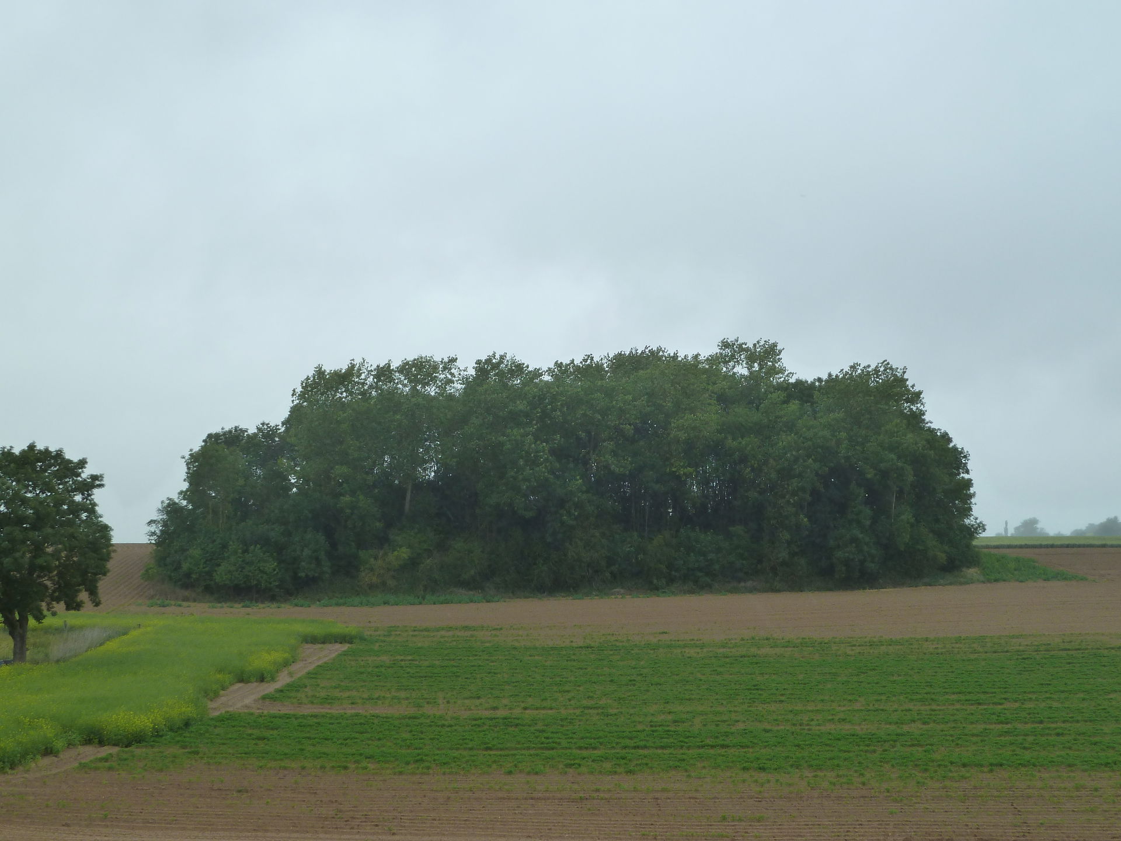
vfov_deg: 30.3
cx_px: 560
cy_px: 420
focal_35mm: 48
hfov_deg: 39.7
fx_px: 1554
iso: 125
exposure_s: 1/320
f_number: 4
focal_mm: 7.9
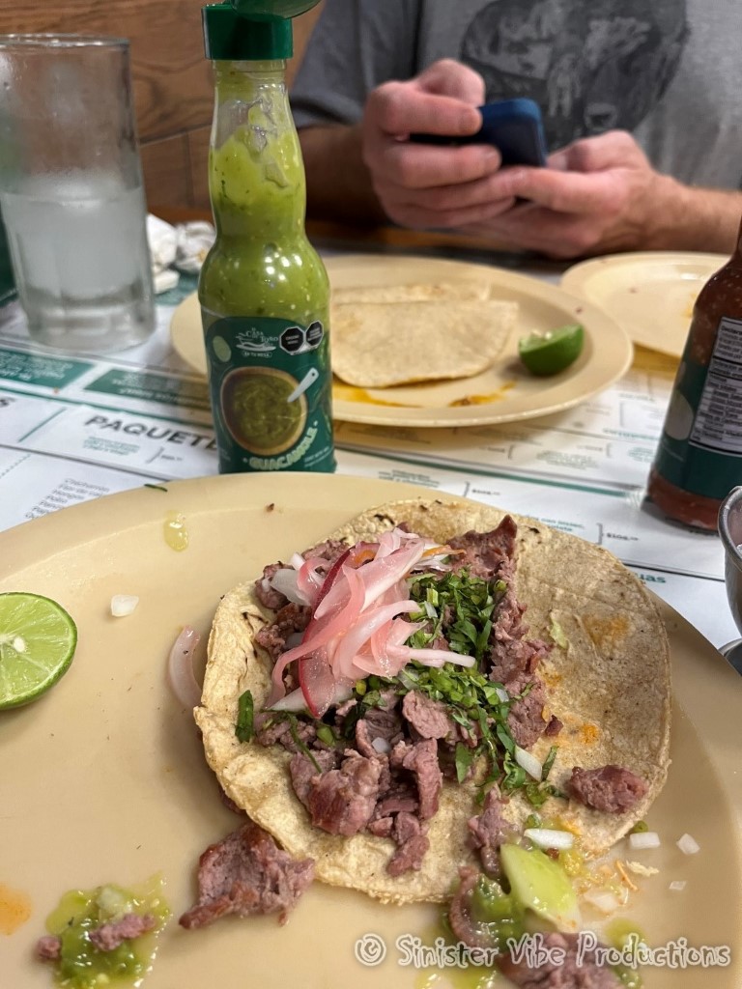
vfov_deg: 67.3
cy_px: 494
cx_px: 371
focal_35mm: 26
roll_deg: -2.2
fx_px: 743
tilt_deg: -32.9
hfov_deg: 53.1
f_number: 1.6
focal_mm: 5.1
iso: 160
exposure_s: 1/60
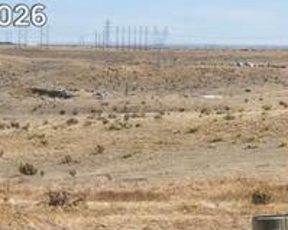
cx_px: 508
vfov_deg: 8.8
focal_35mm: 169
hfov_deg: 10.7
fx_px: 1440
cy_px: 392
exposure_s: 1/800
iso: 1250
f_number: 10
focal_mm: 35
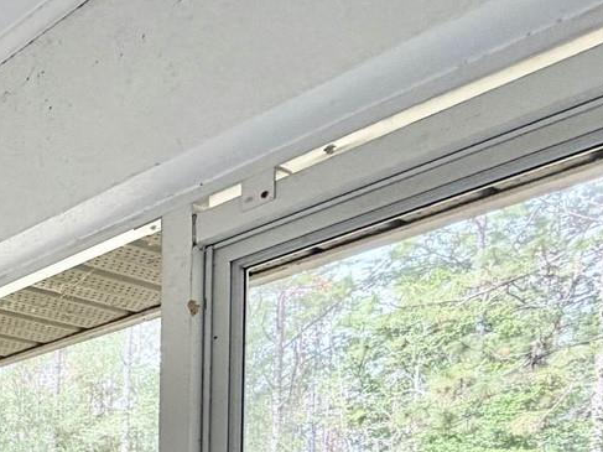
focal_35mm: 46
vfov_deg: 25.9
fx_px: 801
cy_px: 622
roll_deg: +0.4
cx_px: -381
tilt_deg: -1.9
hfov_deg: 25.4
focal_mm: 2.22
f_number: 2.2
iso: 64
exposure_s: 1/121
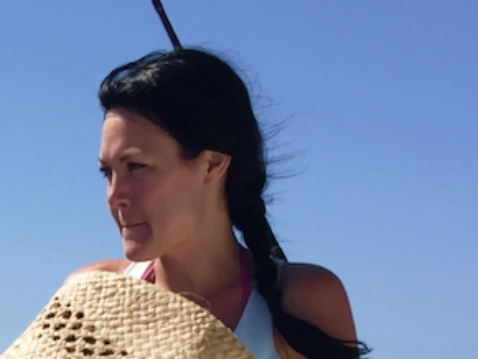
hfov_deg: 14.8
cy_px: 767
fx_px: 1769
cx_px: -109
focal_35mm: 128
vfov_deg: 10.5
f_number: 2.2
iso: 32
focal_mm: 4.15
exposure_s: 1/2083
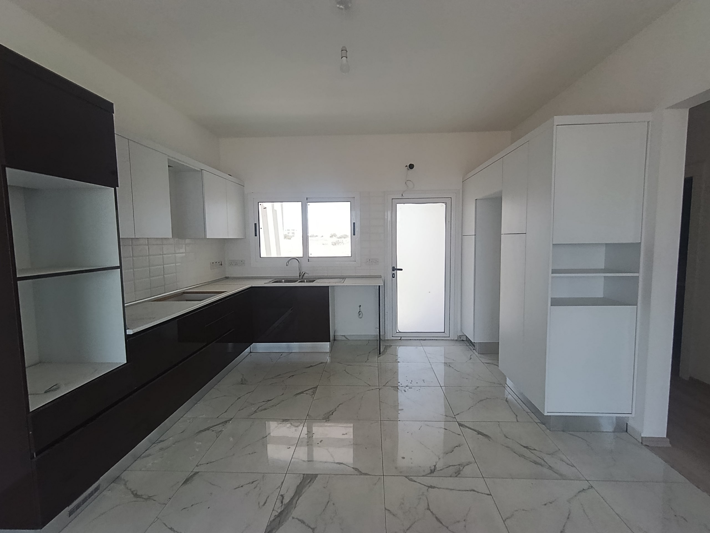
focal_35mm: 16
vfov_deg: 78.1
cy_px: 266
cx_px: 355
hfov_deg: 94.5
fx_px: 328
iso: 50
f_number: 2.2
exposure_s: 1/100
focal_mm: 1.65
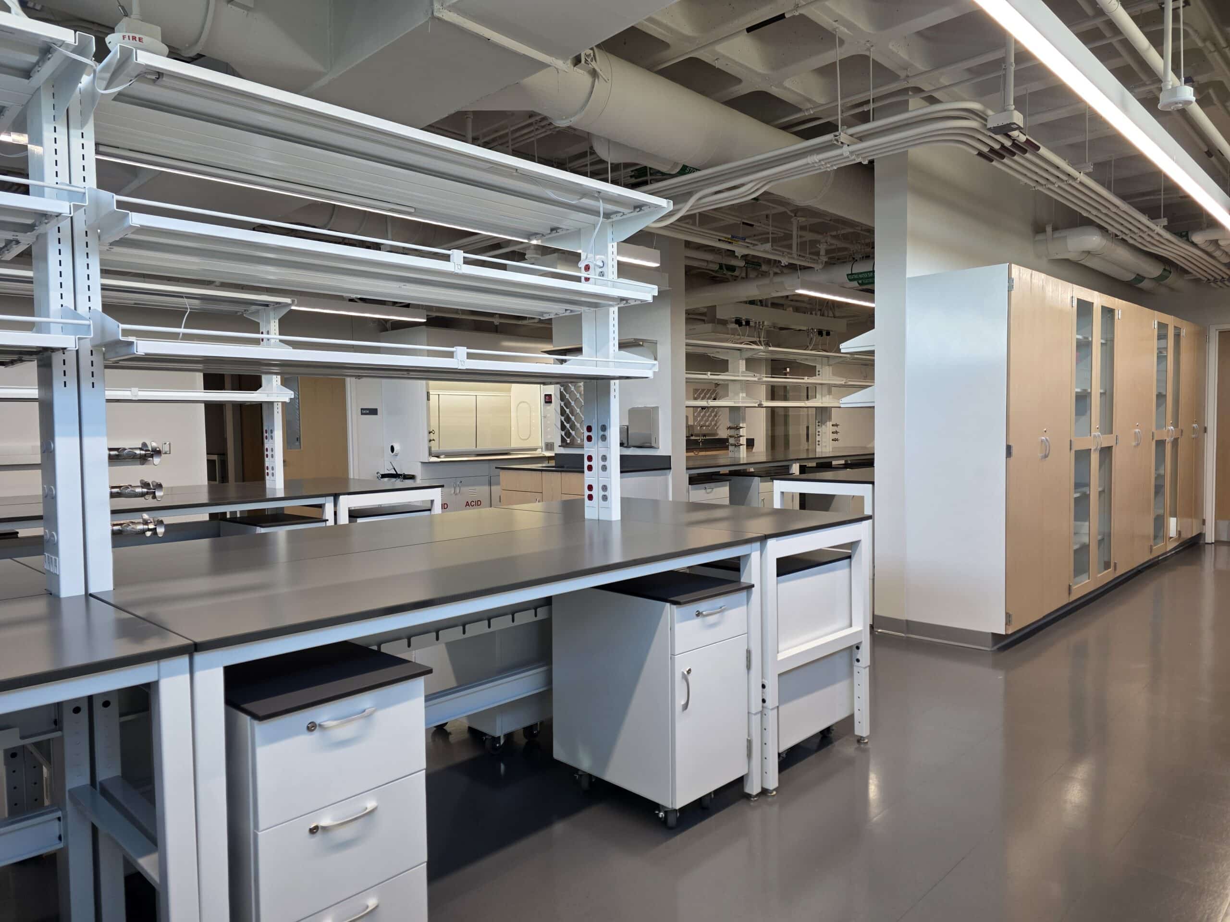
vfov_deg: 58.9
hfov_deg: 73.9
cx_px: 615
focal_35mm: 23
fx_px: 817
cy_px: 461
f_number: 1.7
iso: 80
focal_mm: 6.3
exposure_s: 1/120
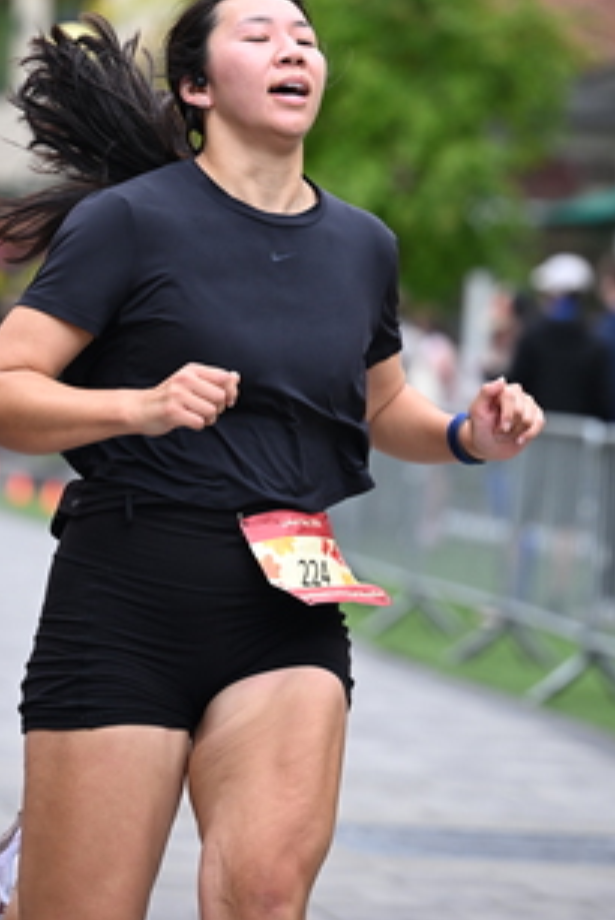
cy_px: 219
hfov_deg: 6.7
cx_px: 284
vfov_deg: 10.0
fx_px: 5272
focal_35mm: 206
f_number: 2.8
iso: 640
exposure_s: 1/2000
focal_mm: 115
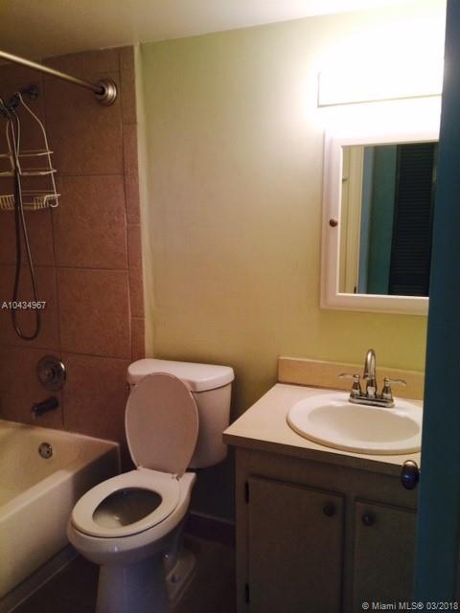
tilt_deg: -11.1
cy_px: 306
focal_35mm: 29
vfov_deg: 61.7
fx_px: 514
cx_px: 230
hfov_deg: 48.2
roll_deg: +3.0
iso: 40
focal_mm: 4.15
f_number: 2.2
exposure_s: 1/30
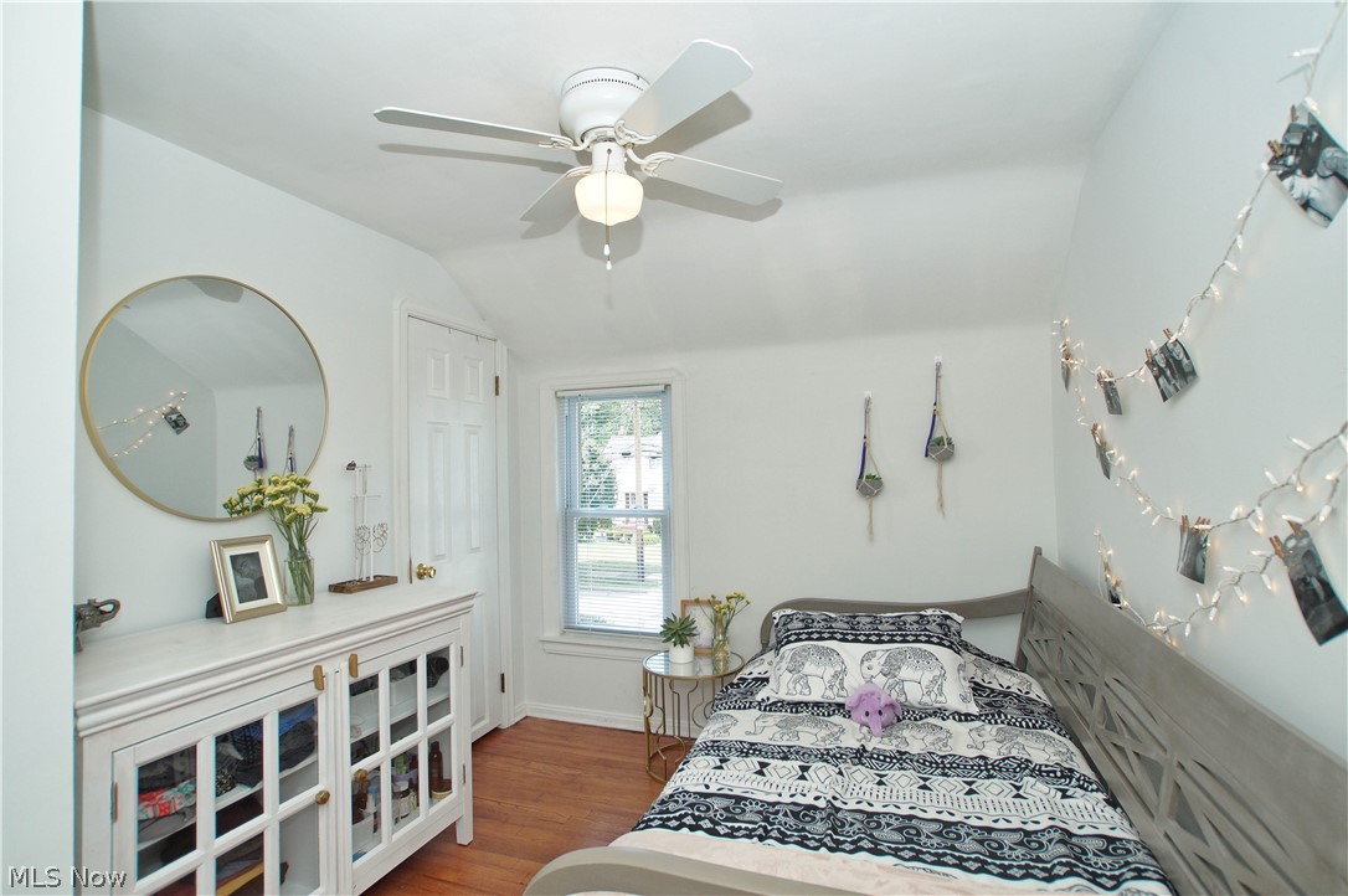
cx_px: 674
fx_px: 617
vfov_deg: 72.0
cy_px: 448
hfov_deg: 95.0
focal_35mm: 16
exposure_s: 1/160
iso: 320
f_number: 4.5
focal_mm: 11
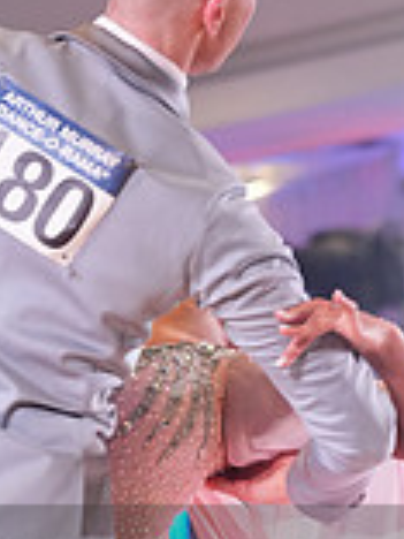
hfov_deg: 4.5
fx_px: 5182
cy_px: 622
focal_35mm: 333
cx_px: 185
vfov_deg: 5.9
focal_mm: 93
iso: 2000
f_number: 4
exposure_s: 1/320
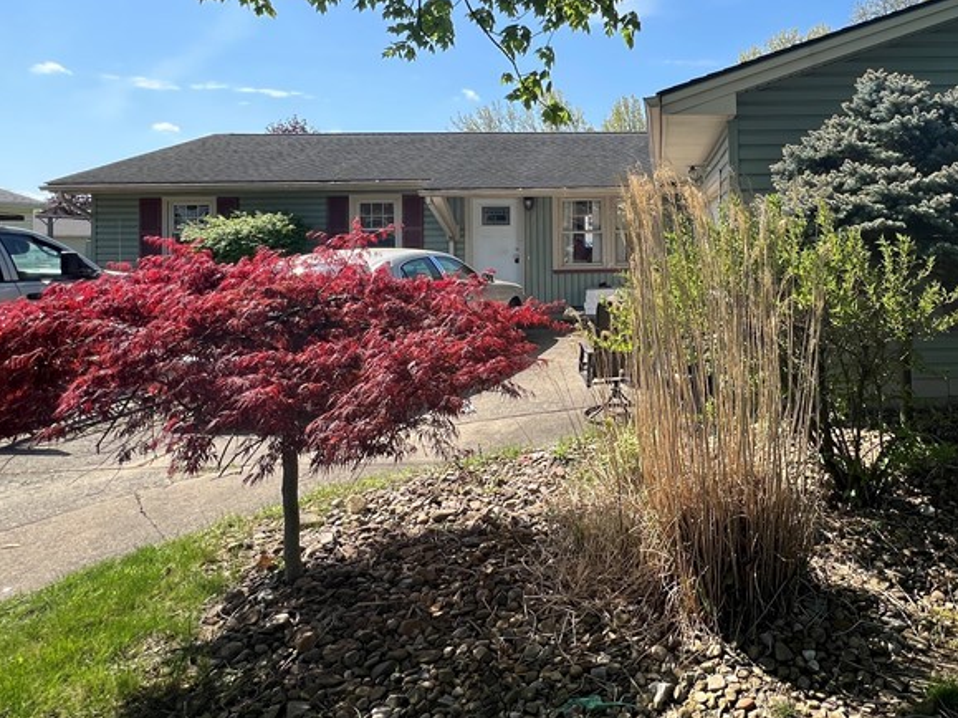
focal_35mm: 23
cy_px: 225
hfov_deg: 69.7
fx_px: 636
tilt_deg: +0.3
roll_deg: +1.5
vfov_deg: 57.2
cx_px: 702
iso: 32
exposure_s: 1/943
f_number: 1.8
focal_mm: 1.57
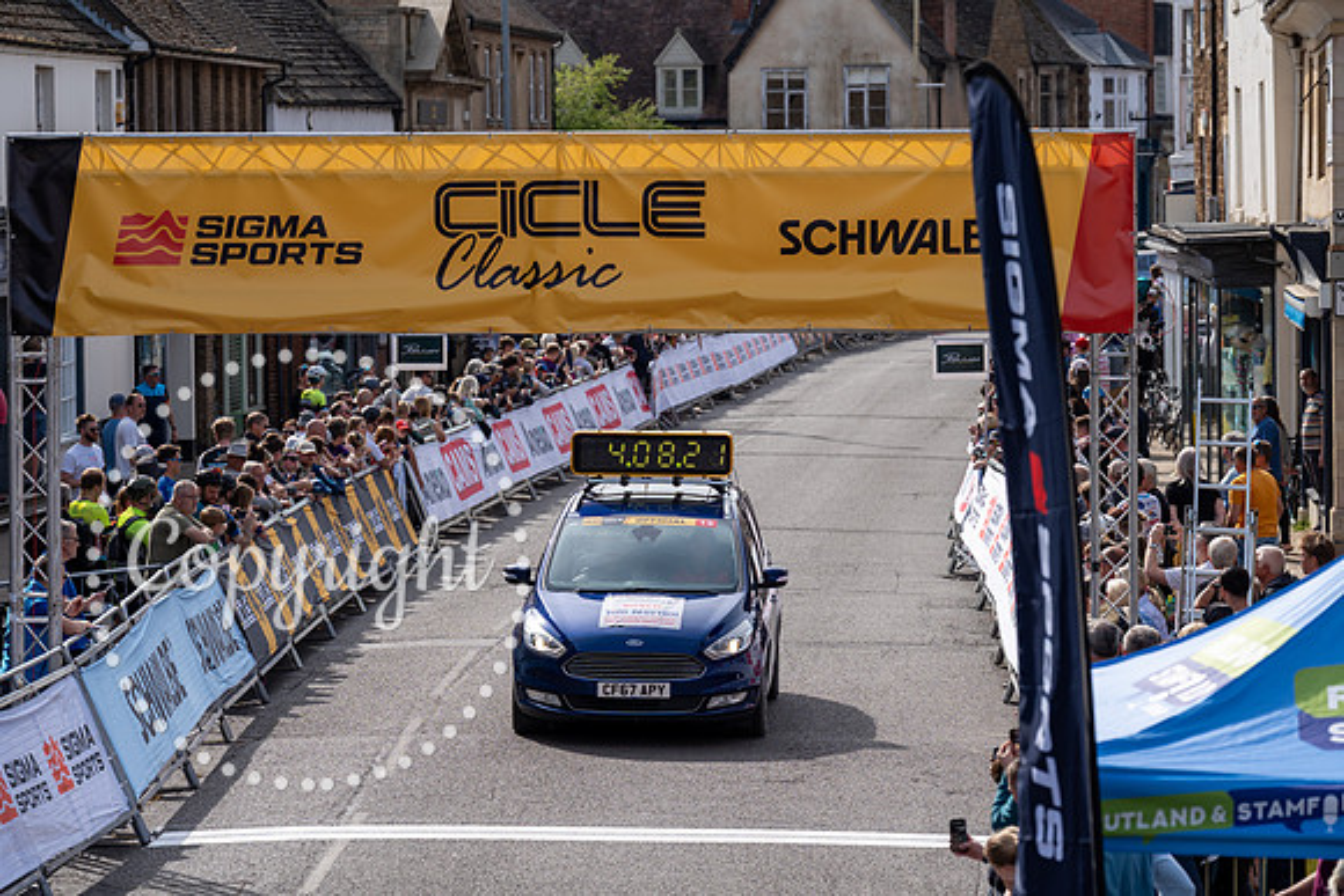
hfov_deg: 14.0
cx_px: 672
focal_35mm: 146
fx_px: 5470
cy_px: 448
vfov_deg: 9.4
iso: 160
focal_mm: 144
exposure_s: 1/1000
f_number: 4.5
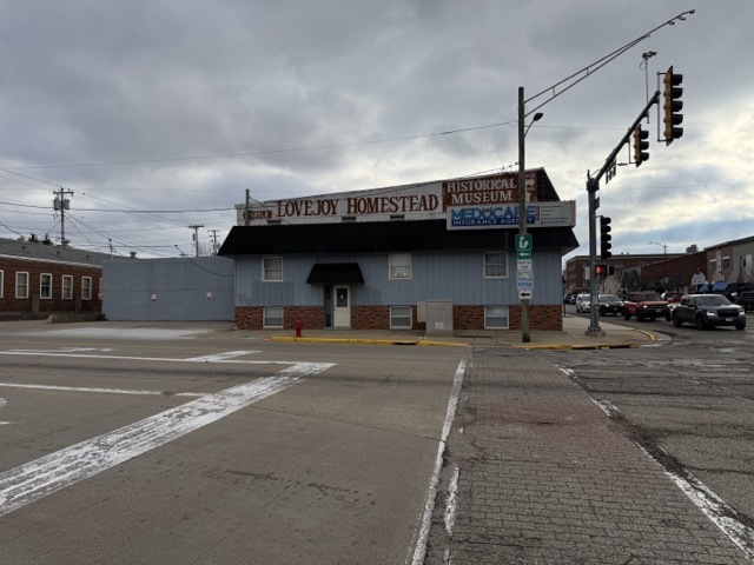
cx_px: 377
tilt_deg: +3.3
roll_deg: +0.2
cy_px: 282
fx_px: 523
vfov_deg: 56.8
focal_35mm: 24
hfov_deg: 71.6
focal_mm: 6.76
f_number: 1.78
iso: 100
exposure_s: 1/4405
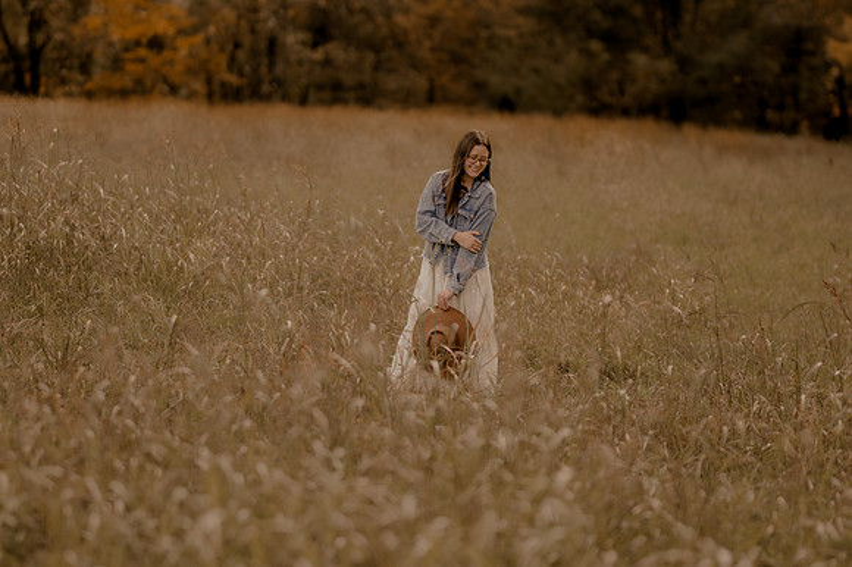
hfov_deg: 16.1
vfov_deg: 10.8
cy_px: 284
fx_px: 3004
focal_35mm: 127
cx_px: 426
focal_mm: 85
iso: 200
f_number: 1.4
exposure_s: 1/3200
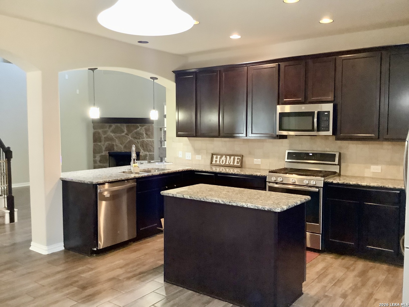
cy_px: 154
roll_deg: -1.1
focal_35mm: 31
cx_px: 204
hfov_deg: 58.4
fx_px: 366
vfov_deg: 45.4
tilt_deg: -3.1
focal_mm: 3.3
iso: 640
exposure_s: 1/30
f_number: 2.4
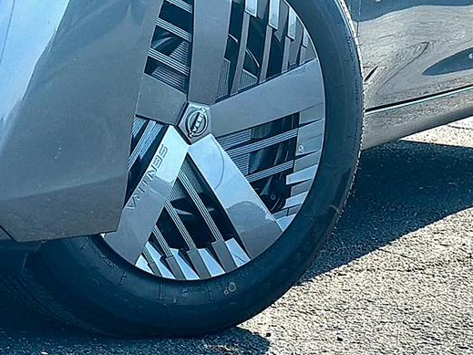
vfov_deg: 13.2
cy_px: 128
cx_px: 317
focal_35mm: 112
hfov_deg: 17.5
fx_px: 1530
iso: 64
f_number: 1.78
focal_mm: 6.86
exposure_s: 1/1757
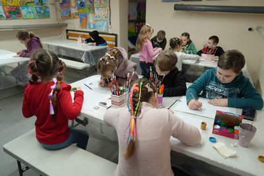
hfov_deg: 73.7
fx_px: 176
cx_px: 132
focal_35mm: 24
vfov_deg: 53.2
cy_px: 88
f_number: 4
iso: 1000
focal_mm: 24
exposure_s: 1/160
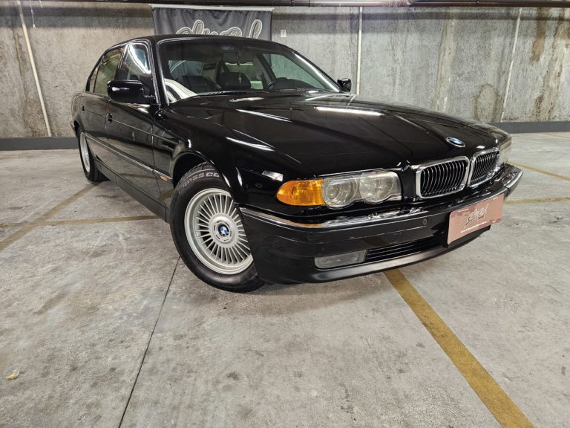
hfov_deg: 73.9
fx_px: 379
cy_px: 214
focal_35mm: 23
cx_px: 285
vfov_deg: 58.9
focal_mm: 5.4
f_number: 1.8
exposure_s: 1/60
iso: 800
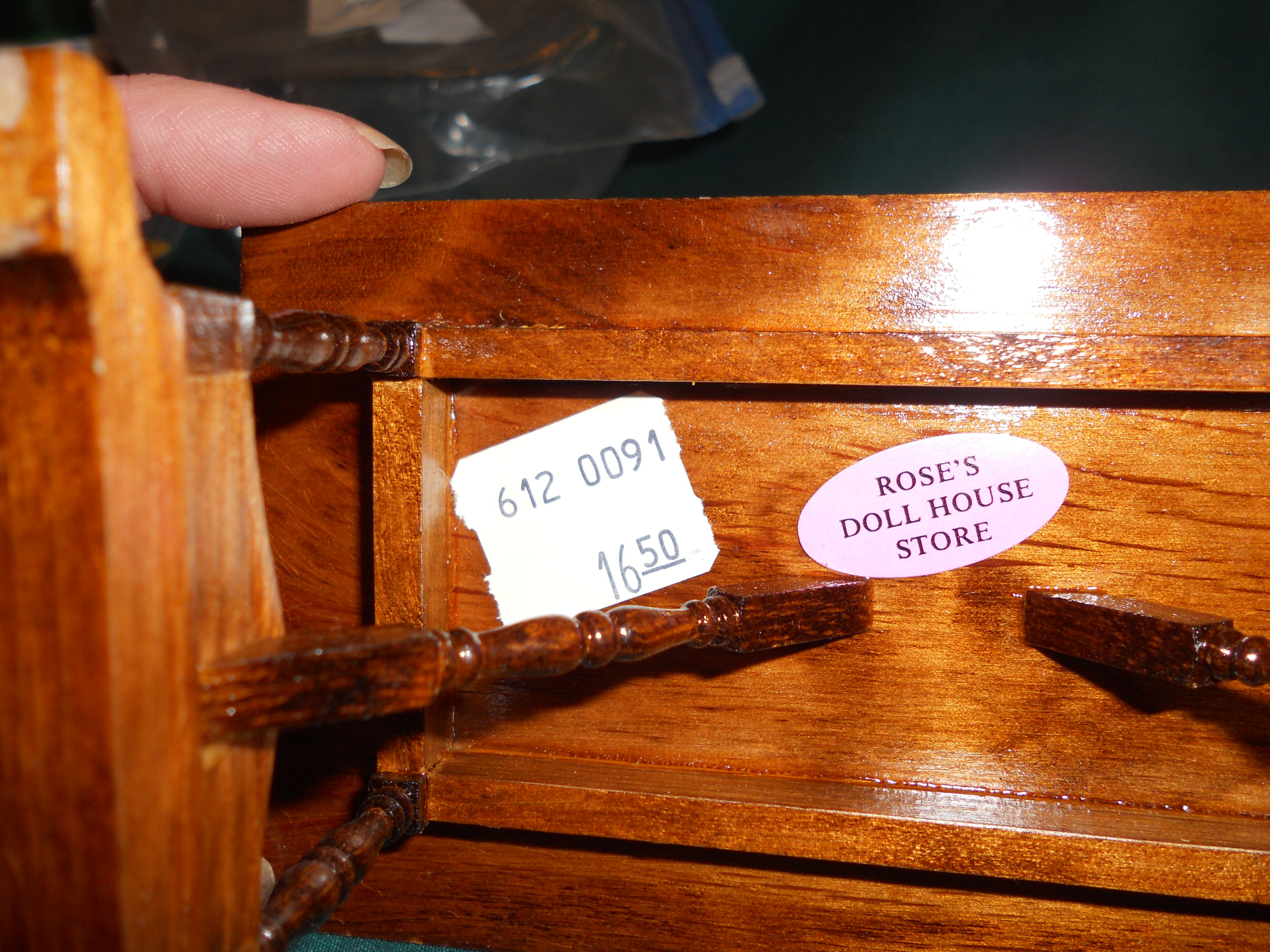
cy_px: 476
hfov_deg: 56.8
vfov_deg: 44.2
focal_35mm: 32
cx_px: 635
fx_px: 1174
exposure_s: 1/25
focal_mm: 5.8
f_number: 8.8
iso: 80
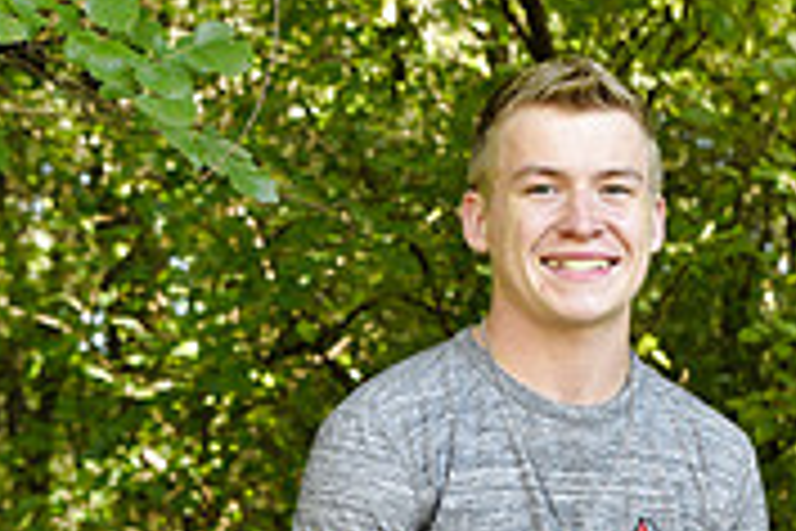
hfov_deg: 17.2
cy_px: 785
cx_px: 603
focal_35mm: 118
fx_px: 2609
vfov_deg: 11.2
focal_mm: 36
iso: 200
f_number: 4
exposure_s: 1/60
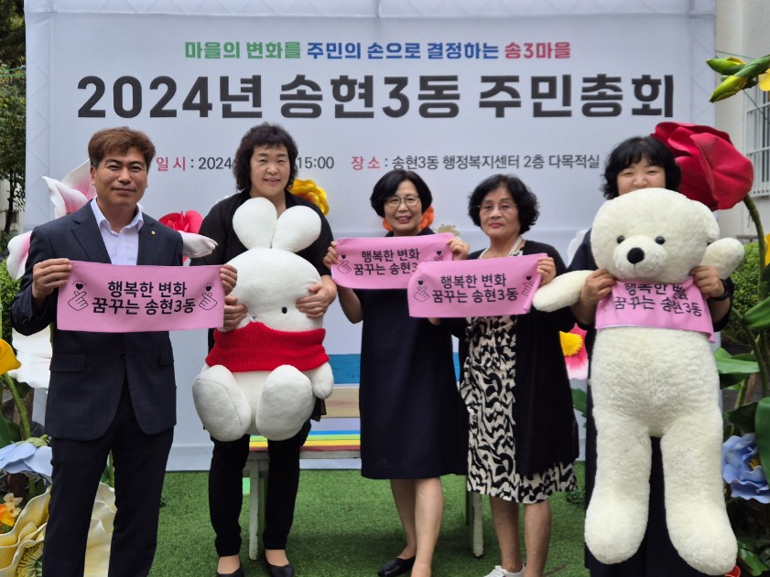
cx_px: 377
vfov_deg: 40.5
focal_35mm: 35
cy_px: 222
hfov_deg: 52.6
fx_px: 779
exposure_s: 1/400
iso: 25
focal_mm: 5.4
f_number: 1.8
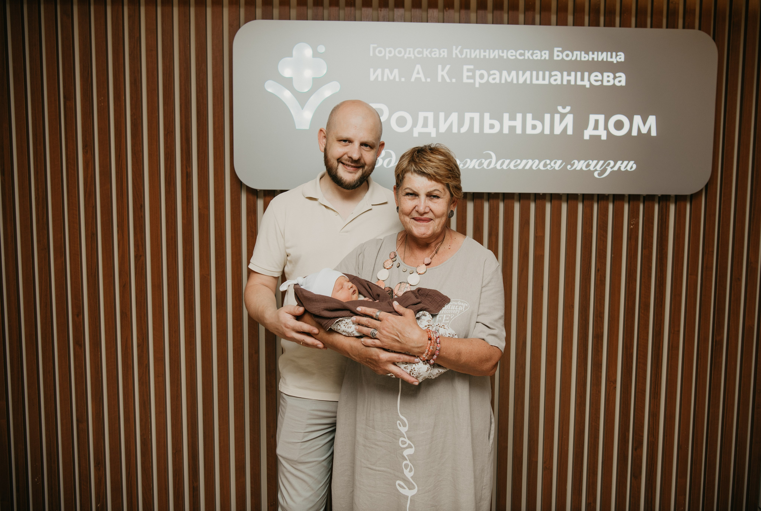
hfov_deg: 57.3
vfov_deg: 40.3
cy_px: 241
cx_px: 404
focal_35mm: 33
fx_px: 696
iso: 160
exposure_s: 1/160
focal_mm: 31
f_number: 4
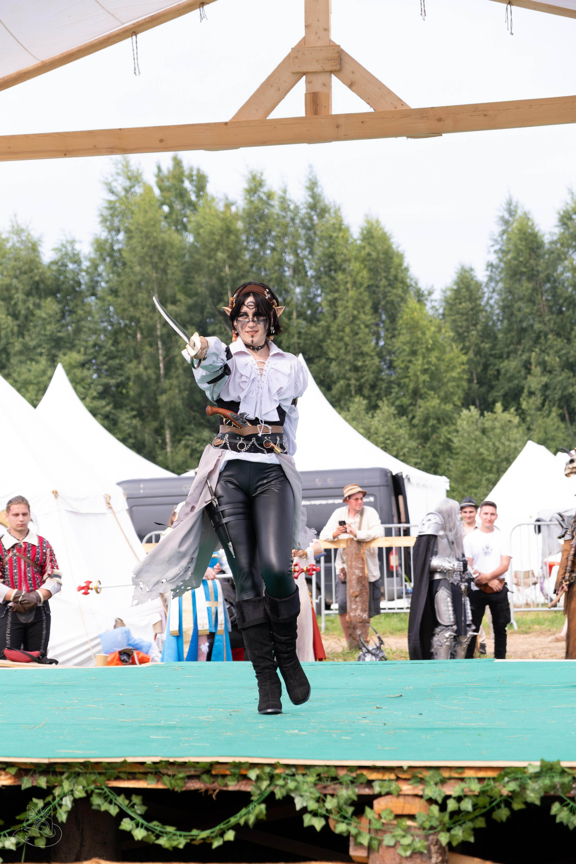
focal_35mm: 83
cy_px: 432
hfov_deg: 16.5
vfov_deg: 24.5
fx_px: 1992
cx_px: 288
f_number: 3.6
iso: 320
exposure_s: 1/1000
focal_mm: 55
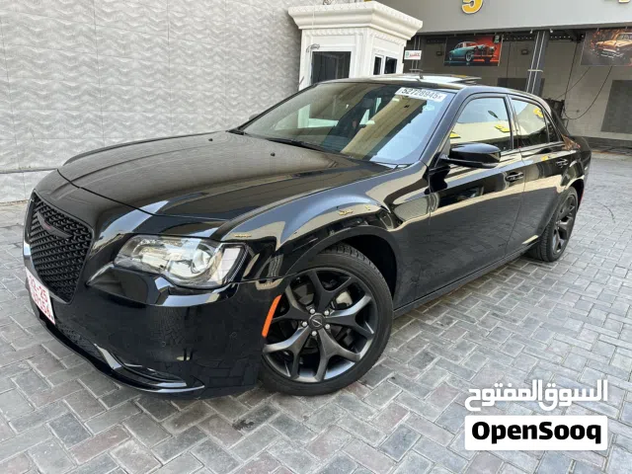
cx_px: 316
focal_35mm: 24
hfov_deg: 71.6
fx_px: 438
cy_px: 237
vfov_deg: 56.8
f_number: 1.78
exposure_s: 1/335
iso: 80
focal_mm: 6.86
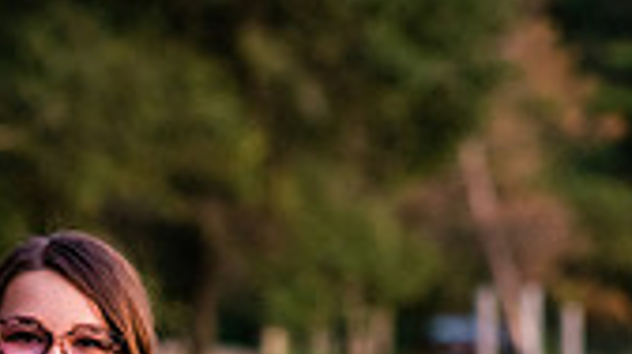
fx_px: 5155
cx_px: -399
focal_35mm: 308
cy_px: 638
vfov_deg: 3.9
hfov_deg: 6.9
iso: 800
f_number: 2.8
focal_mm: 85
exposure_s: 1/250
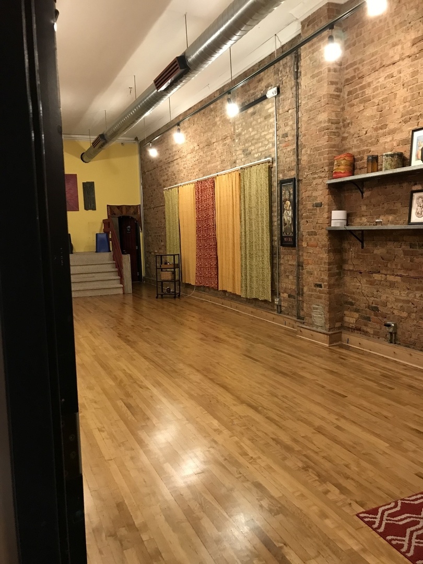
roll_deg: +2.9
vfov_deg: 63.4
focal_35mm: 28
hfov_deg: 49.7
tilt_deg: -5.1
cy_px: 282
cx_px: 212
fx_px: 456
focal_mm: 3.99
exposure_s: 1/12
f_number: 1.8
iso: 100
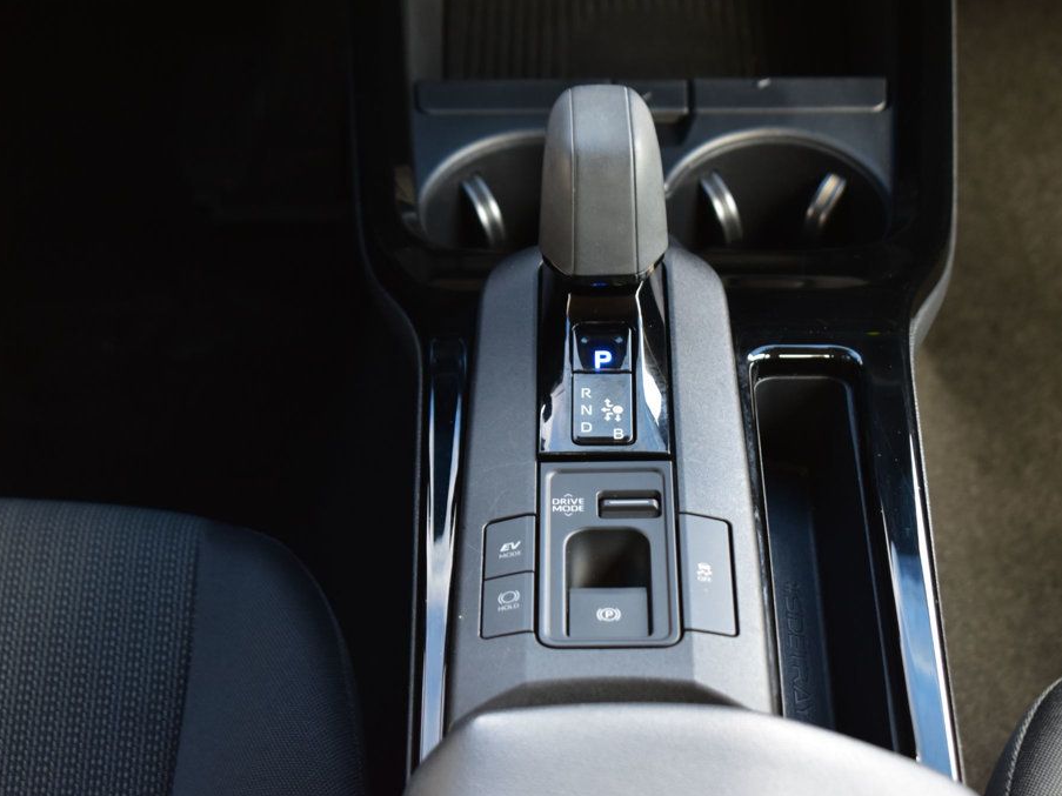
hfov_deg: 23.0
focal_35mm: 85
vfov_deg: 17.4
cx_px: 572
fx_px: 2607
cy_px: 399
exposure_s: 1/15
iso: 800
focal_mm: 52
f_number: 6.3
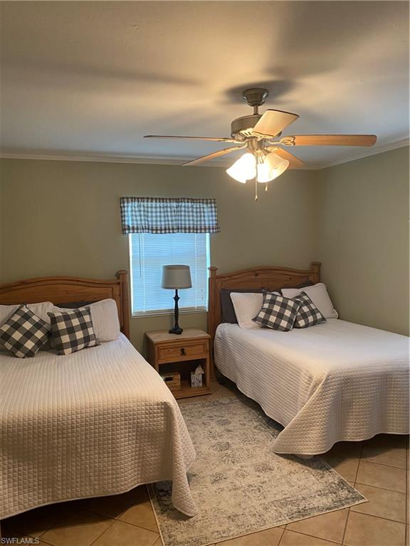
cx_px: 205
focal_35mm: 26
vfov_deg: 67.3
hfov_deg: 53.1
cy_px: 273
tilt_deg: -3.2
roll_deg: +2.0
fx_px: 411
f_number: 1.8
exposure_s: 1/60
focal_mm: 4.25
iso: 320
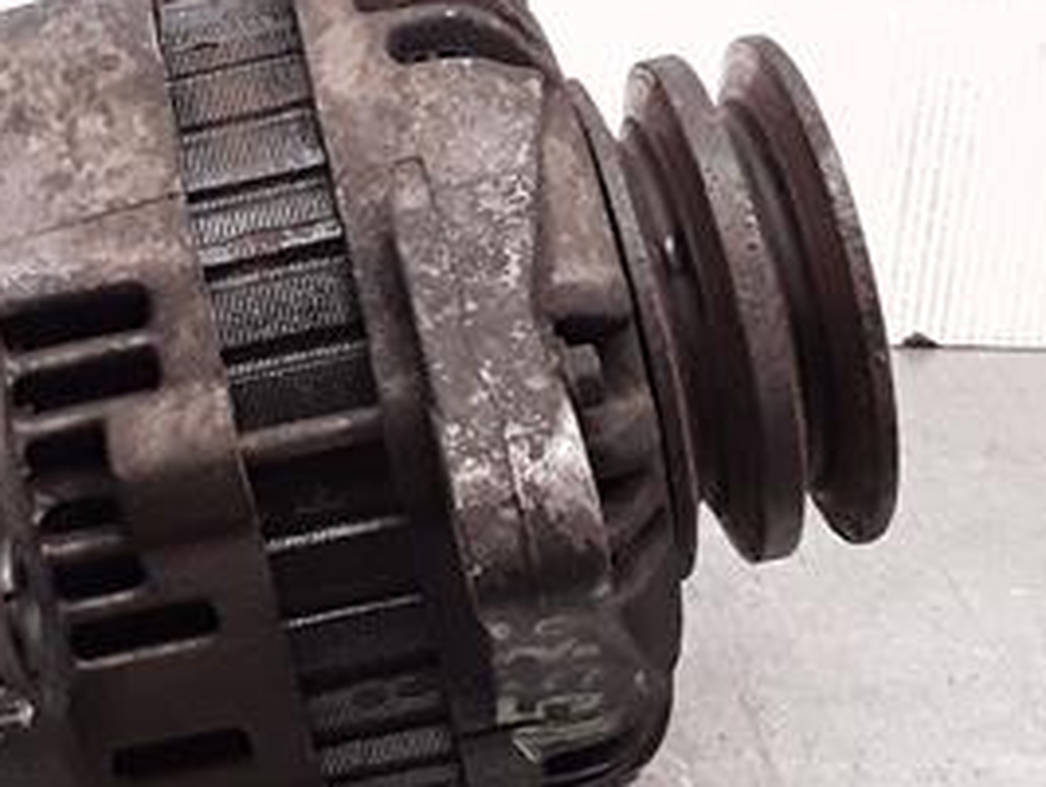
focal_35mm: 67
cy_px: 356
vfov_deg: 22.0
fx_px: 2027
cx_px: 165
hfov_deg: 28.1
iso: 100
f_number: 1.9
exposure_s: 1/100
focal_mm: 2.91
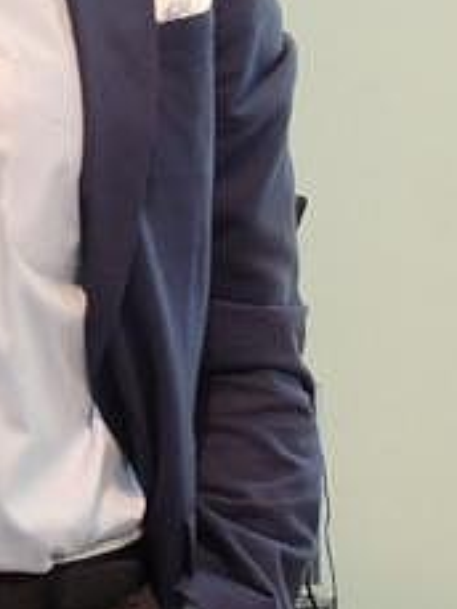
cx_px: -367
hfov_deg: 6.9
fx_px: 3693
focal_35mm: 210
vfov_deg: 9.3
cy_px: -15
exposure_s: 1/13
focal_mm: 8.3
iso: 400
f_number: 3.5
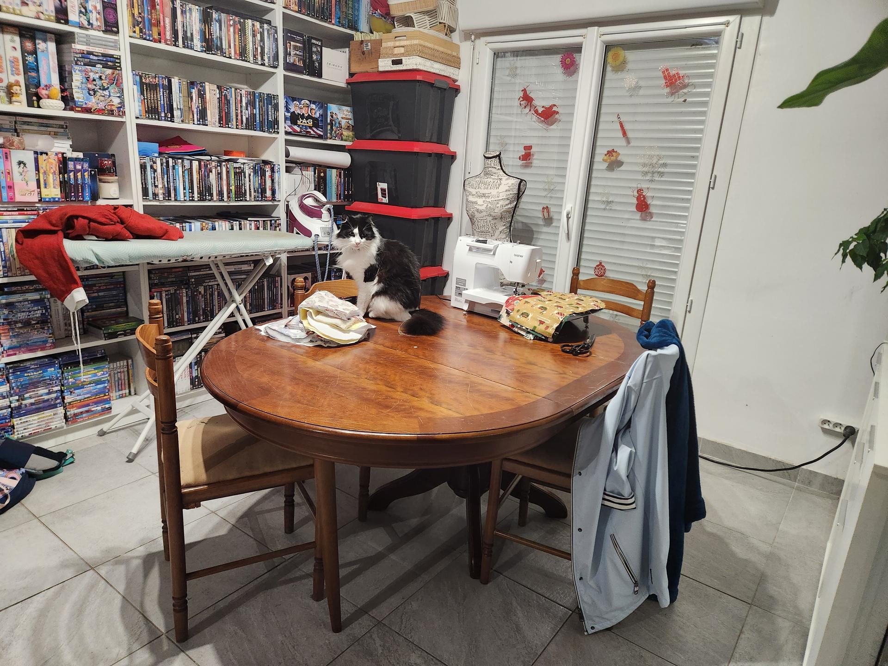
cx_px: 444
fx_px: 590
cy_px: 333
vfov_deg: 58.9
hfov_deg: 73.9
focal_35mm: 23
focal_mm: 5.4
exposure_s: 1/120
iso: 640
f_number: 1.8
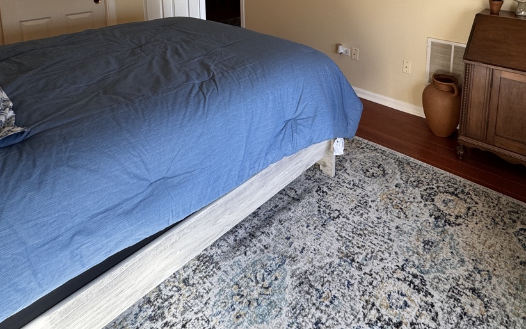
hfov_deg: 69.9
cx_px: 305
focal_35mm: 26
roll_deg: -0.5
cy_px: 4
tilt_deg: -9.7
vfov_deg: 41.7
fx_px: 373
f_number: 2.2
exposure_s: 1/120
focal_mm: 2.22
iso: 125
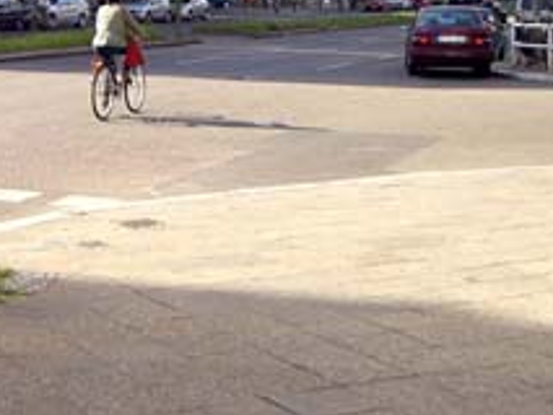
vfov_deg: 16.5
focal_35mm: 89
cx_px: 93
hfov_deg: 21.7
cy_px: 74
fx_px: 1423
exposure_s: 1/320
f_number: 2.7
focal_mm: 6.2
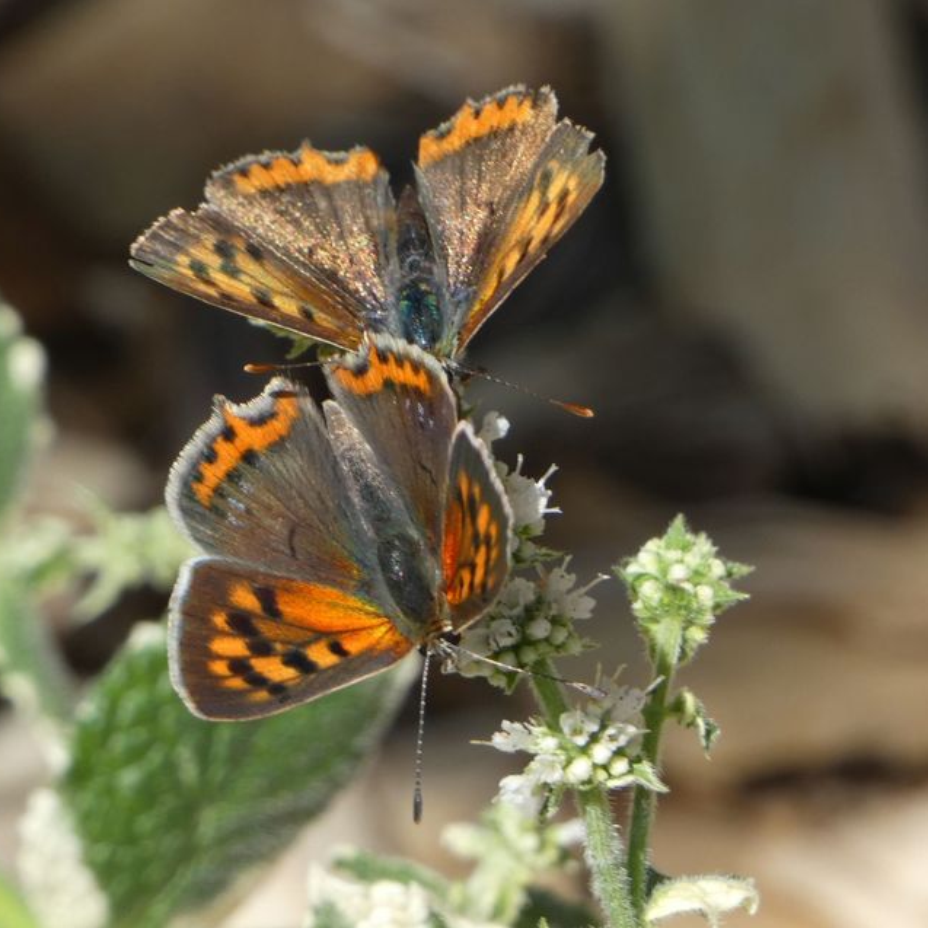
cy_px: 463
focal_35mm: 573
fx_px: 17379
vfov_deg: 3.1
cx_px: 393
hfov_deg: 3.1
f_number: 5.6
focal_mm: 86.7
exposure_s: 1/125
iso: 80
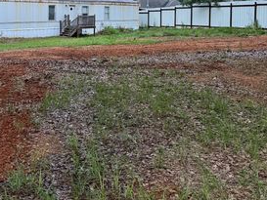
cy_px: 25
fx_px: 340
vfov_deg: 31.5
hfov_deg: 42.1
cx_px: 80
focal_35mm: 44
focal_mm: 6.76
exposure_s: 1/60
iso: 400
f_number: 1.78
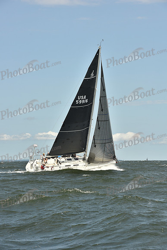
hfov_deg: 12.5
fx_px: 765
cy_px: 125
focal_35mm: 110
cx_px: 84
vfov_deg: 18.6
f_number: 8
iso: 250
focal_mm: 110
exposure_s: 1/800
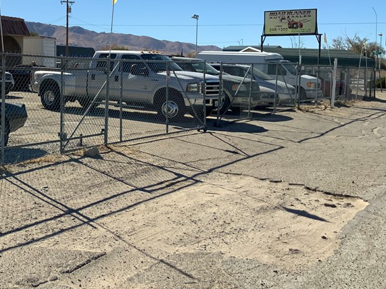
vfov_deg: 27.8
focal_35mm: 52
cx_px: 53
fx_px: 580
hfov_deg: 35.1
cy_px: 86
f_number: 1.8
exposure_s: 1/3125
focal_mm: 3
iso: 20
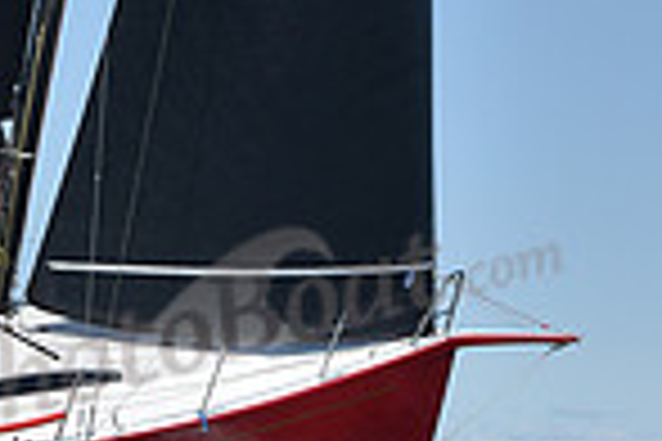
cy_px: 151
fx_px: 5075
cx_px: -302
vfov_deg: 5.0
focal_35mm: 276
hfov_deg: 7.3
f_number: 5
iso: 250
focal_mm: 70
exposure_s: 1/3200
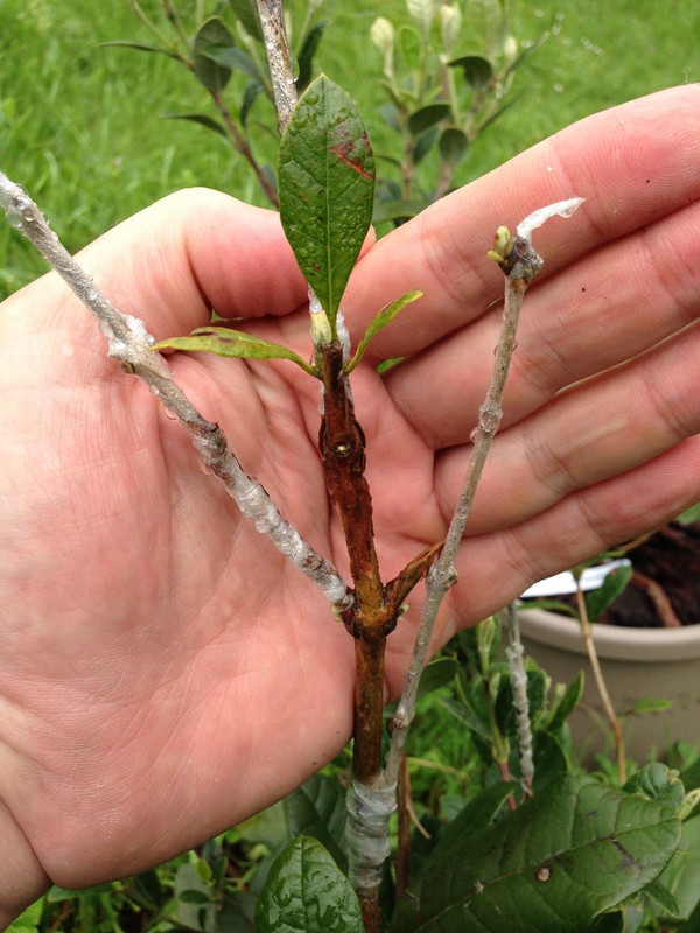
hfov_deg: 42.9
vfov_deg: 55.4
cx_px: 350
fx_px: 890
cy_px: 466
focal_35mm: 33
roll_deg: -1.0
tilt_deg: -24.2
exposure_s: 1/427
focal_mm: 4.12
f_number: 2.4
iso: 50
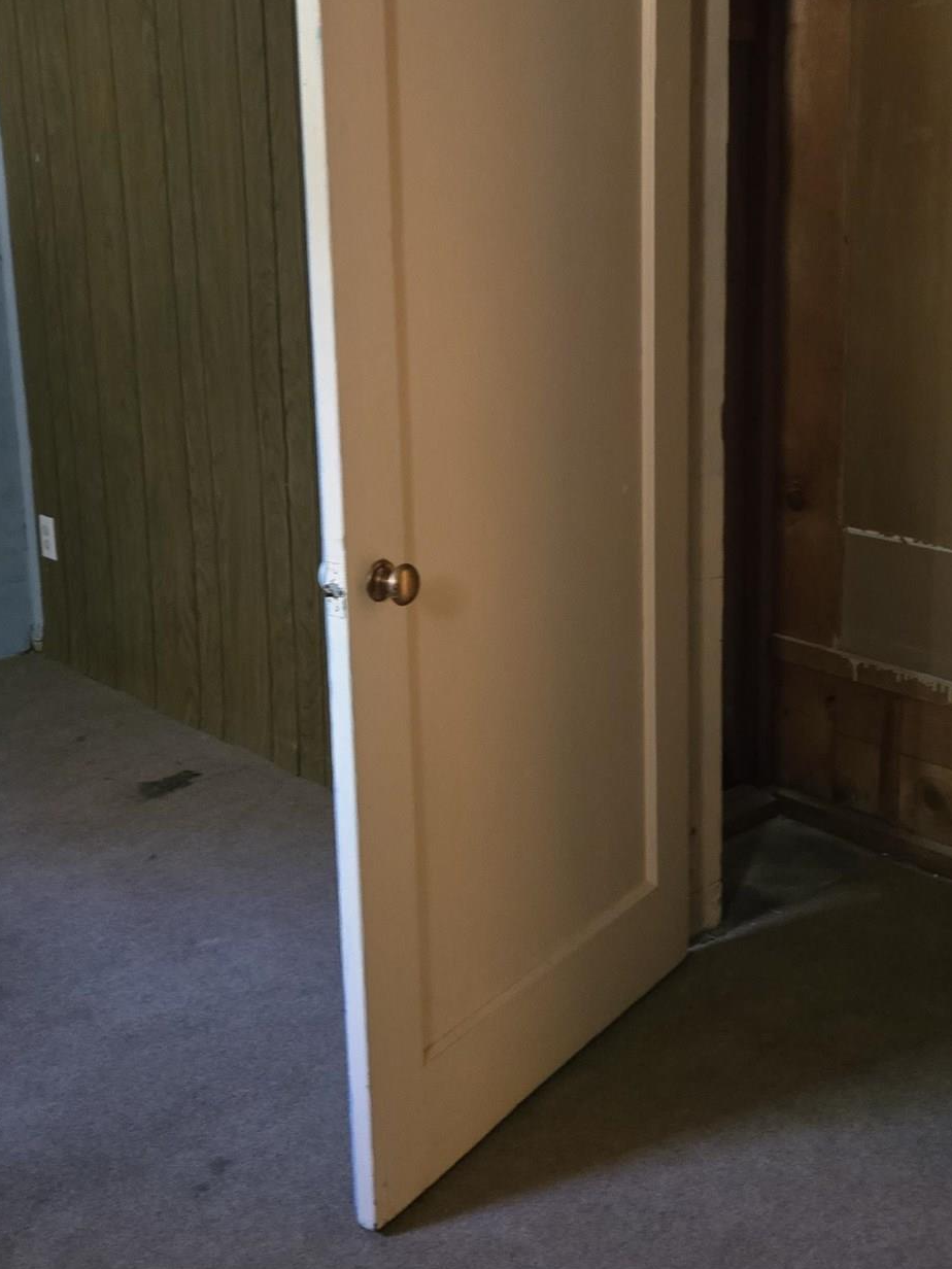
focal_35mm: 43
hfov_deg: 33.6
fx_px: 1577
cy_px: 473
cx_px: 521
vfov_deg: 43.5
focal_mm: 5.4
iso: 1600
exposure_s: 1/20
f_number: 1.8
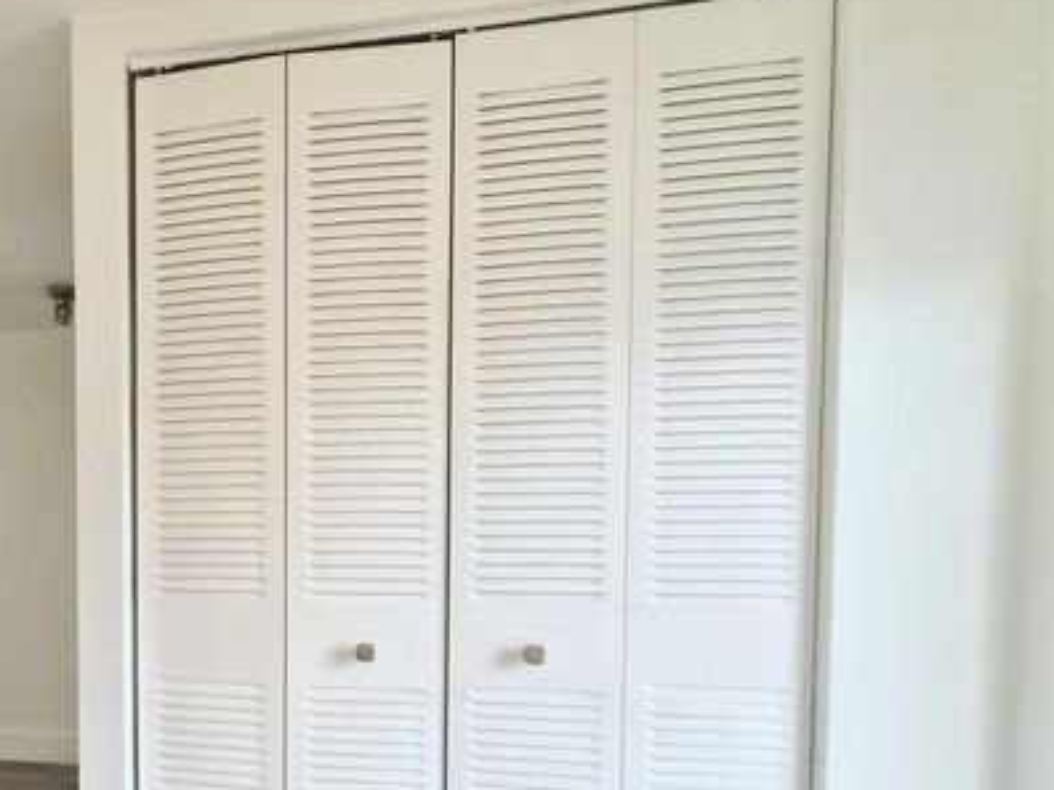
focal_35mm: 21
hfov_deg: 72.9
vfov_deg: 61.1
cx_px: 250
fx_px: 639
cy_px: 556
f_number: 2.2
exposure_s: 1/60.2
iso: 50
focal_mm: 1.7
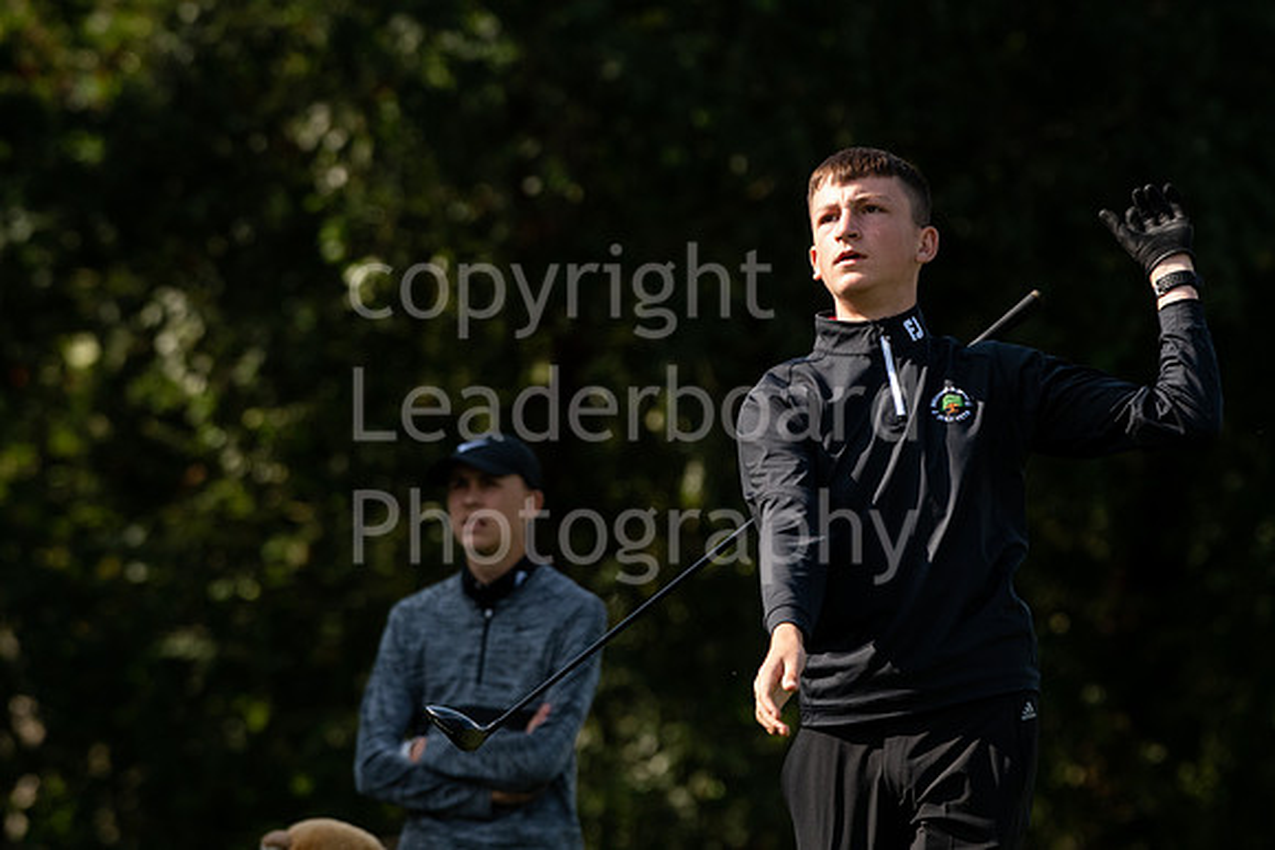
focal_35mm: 465
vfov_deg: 3.0
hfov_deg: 4.4
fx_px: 16472
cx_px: 638
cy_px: 425
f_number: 6.3
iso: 1250
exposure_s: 1/1600
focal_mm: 310
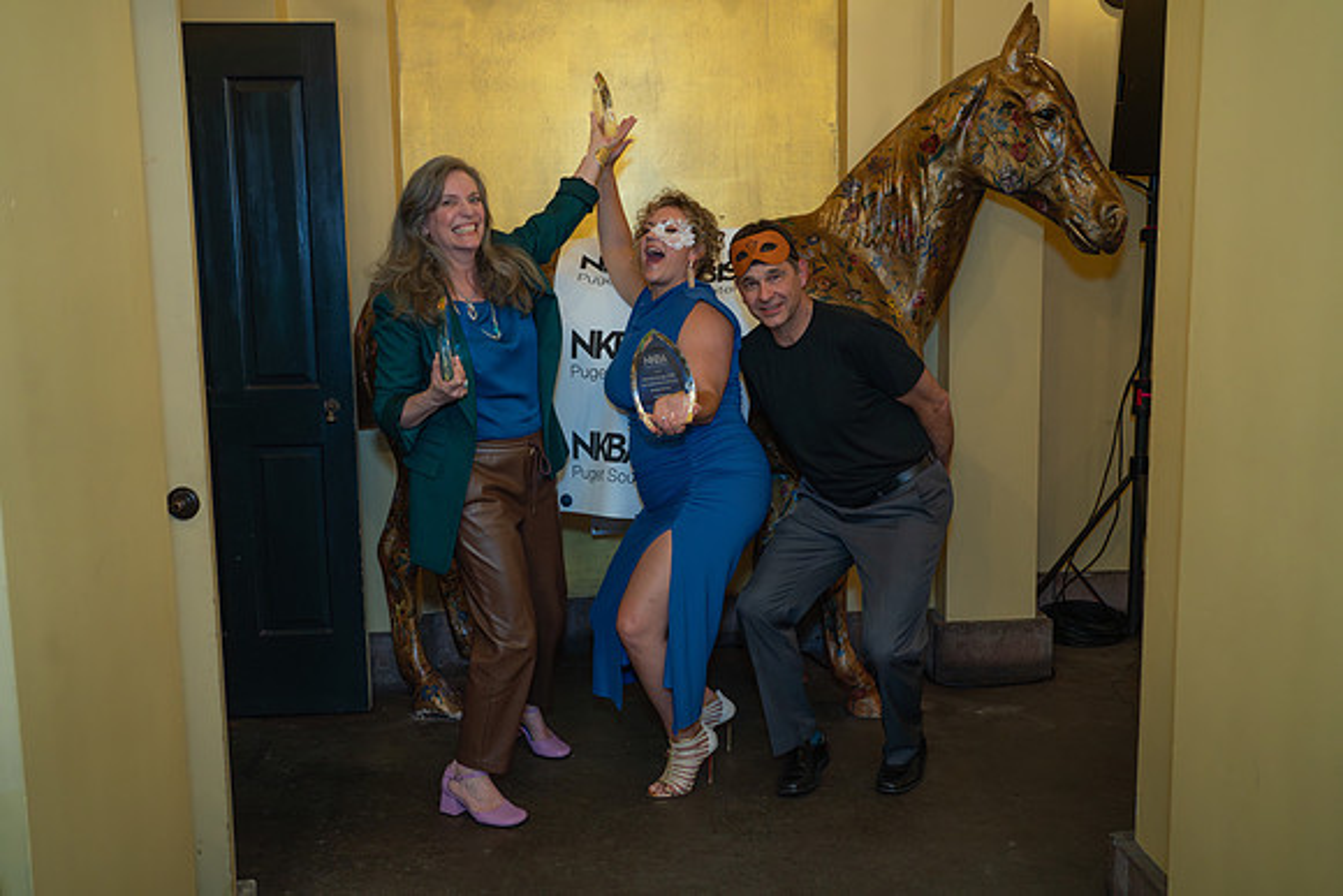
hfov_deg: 54.4
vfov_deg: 37.9
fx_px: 1306
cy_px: 448
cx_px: 672
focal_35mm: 35
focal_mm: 35
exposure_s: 1/100
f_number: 3.2
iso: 800
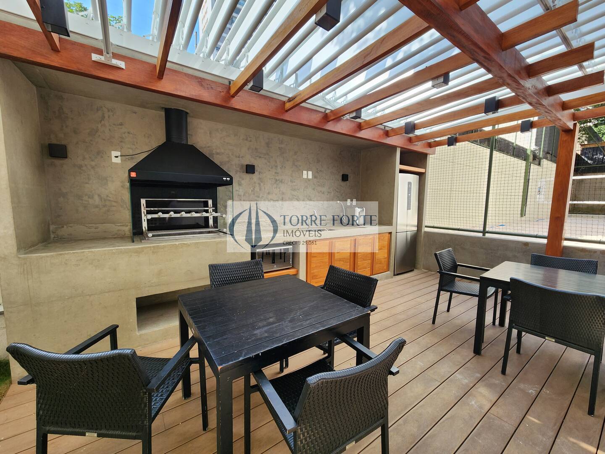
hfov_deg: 106.2
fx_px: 227
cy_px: 227
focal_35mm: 13
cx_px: 302
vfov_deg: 89.9
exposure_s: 1/260
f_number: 2.2
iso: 50
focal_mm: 2.2
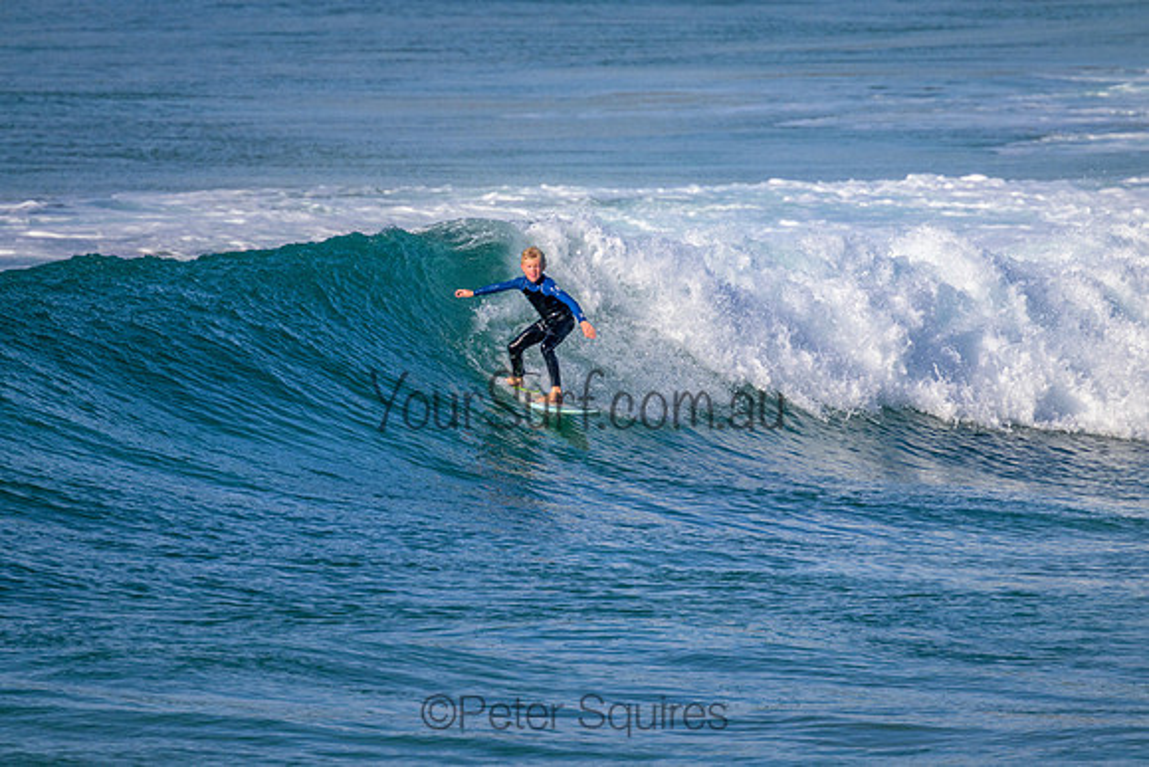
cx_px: 574
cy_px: 384
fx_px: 25538
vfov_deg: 1.7
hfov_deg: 2.6
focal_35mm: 800
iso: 1250
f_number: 11
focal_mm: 800
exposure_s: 1/2000
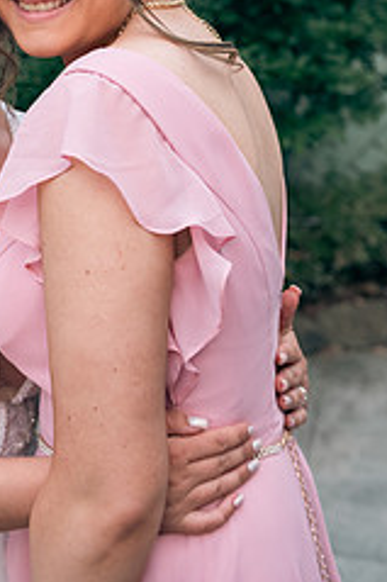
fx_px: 1373
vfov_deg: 23.6
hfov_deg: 15.6
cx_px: -44
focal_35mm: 85
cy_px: 118
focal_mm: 35
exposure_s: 1/160
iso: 320
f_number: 3.5
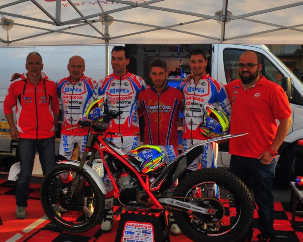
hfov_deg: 45.8
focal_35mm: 40
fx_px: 359
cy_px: 121
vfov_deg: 37.3
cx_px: 143
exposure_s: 1/320
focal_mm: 35
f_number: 11
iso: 800
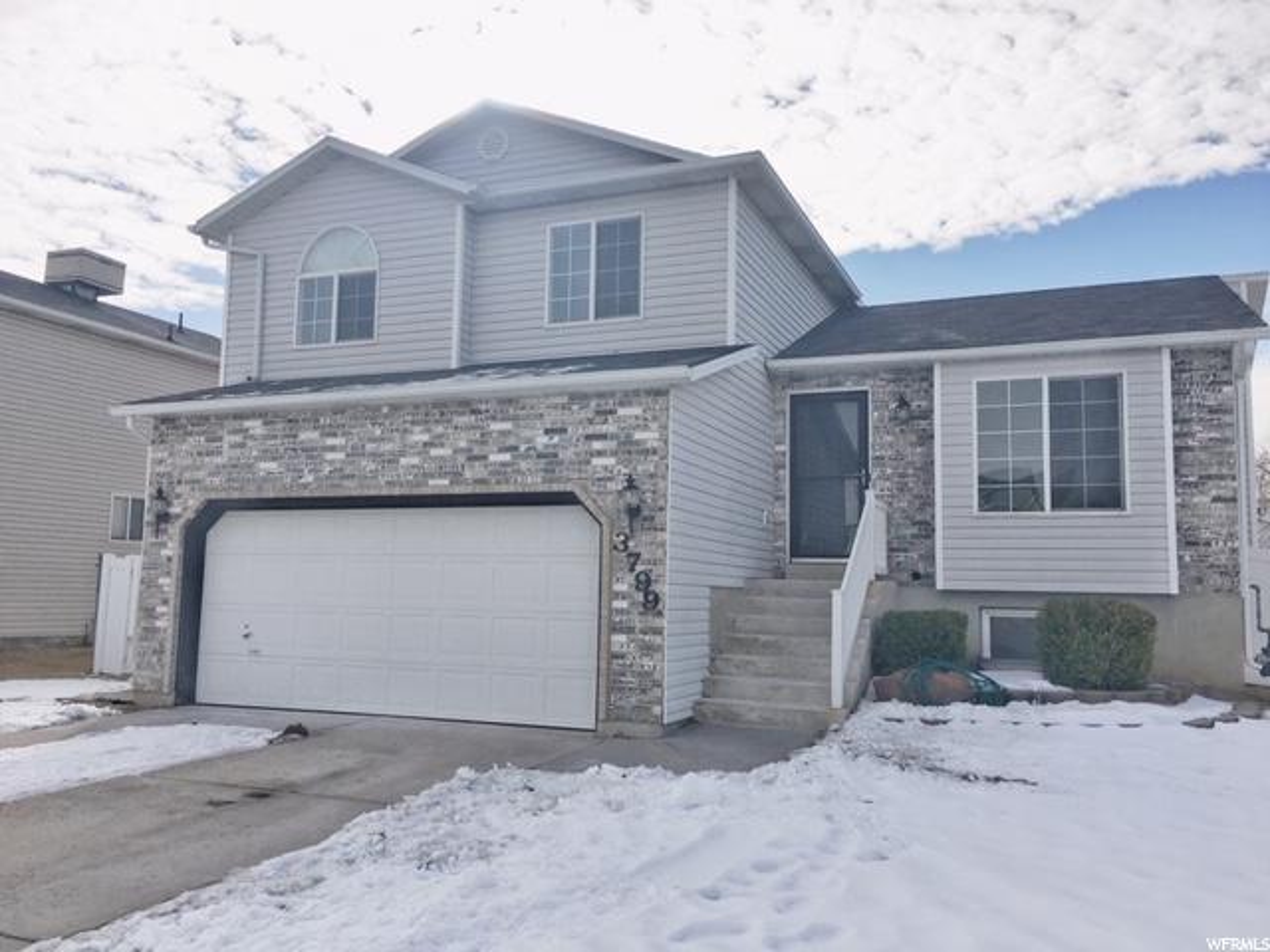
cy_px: 476
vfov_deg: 48.2
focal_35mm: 29
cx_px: 635
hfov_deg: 61.7
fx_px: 1064
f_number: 2.2
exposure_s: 1/4525
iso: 25
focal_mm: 4.15
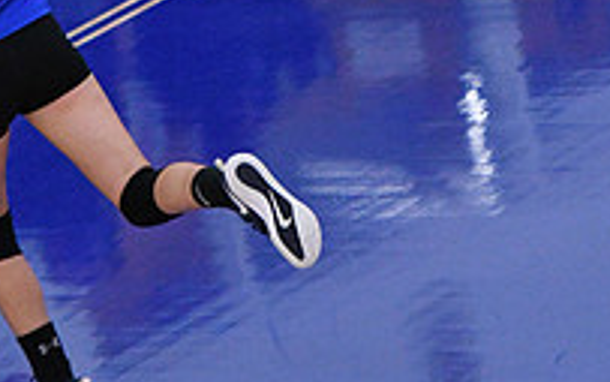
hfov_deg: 3.4
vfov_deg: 2.1
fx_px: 10194
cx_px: 77
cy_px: -424
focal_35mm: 613
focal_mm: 140
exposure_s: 1/1250
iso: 6400
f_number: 3.2
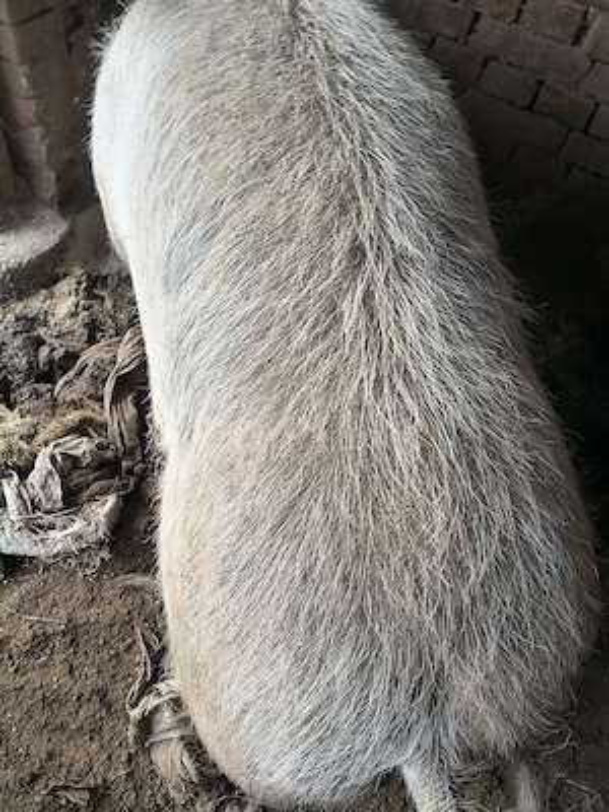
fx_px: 610
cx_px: 304
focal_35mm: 26
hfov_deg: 53.1
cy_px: 406
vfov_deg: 67.3
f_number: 1.8
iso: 232
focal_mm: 4.81
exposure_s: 1/50
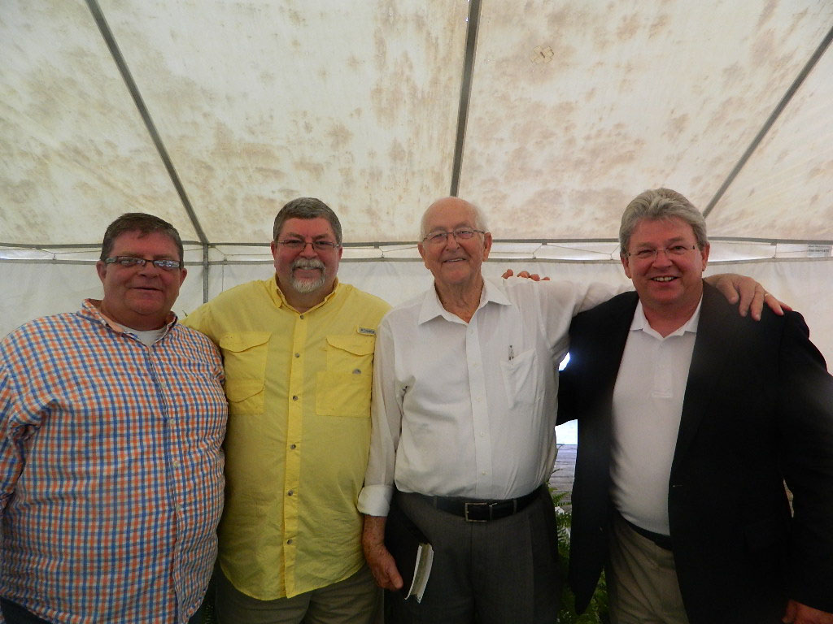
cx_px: 416
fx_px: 602
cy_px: 312
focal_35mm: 25
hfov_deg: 69.4
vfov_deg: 54.9
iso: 180
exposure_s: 1/30
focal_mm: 4.5
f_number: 3.1
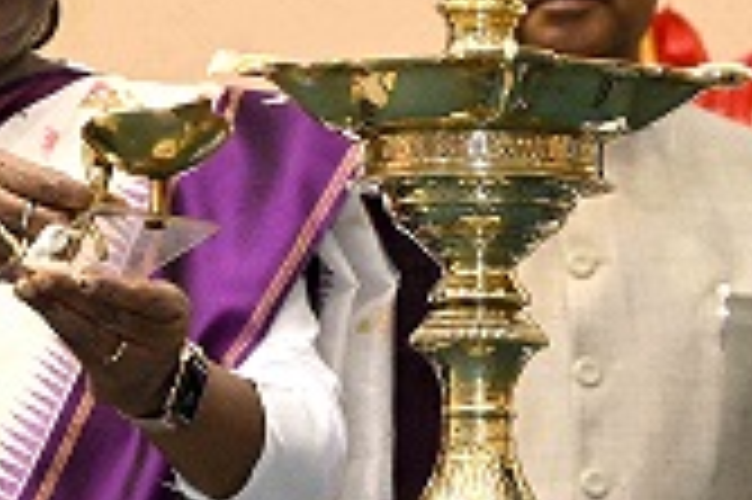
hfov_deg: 7.3
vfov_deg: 4.9
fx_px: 5864
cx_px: 648
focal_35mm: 281
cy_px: 243
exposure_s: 1/125
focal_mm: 91
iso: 2500
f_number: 6.3
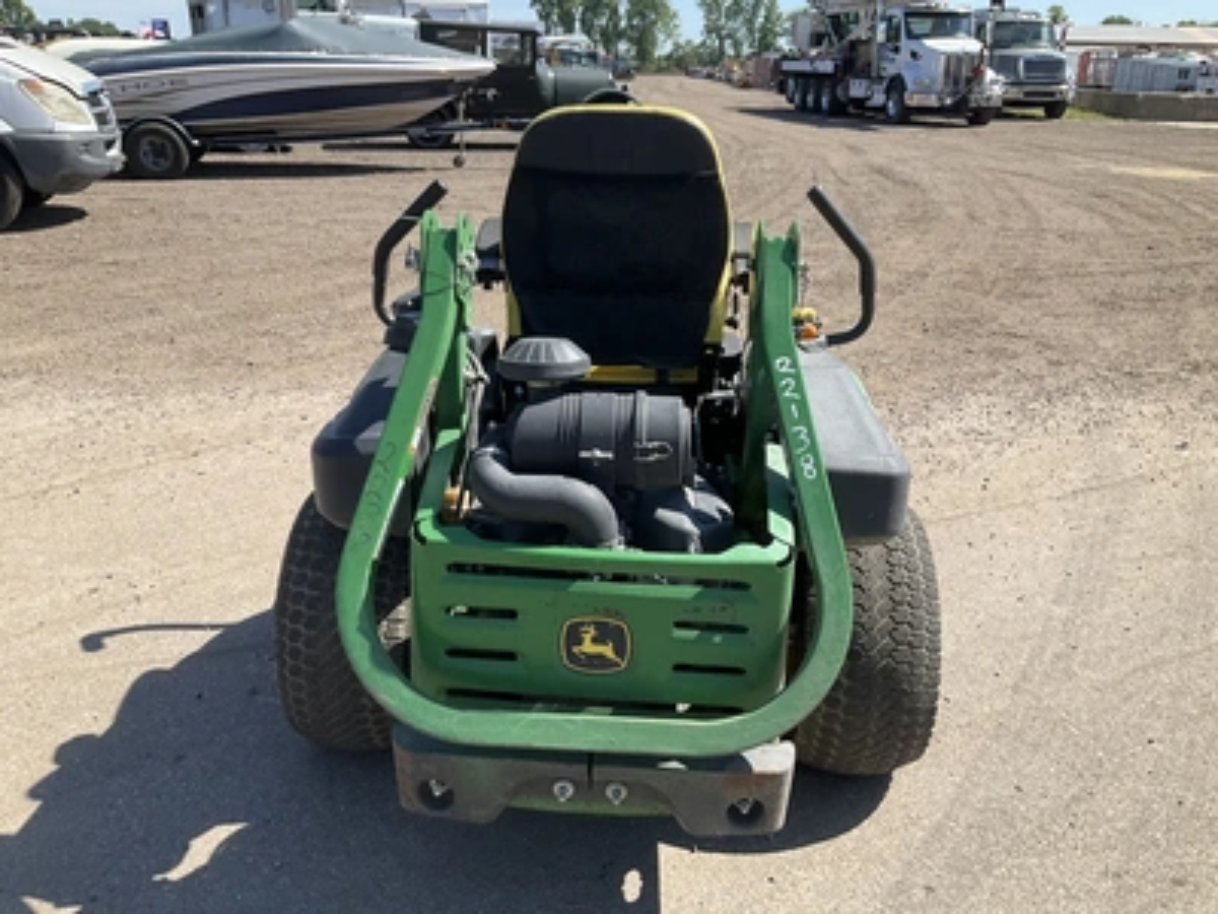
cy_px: 457
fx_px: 1020
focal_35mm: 29
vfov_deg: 48.2
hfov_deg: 61.7
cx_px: 609
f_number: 1.8
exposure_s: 1/997
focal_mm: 3
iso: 25
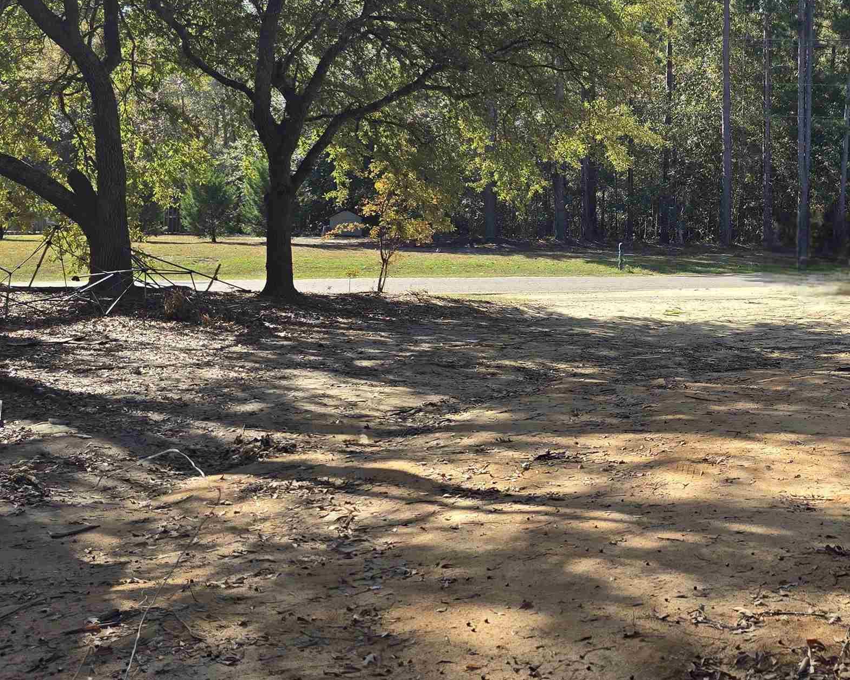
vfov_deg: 33.7
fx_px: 1107
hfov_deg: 38.3
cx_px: 807
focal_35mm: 44
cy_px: 204
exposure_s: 1/345
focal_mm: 6.3
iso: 12
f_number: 1.7
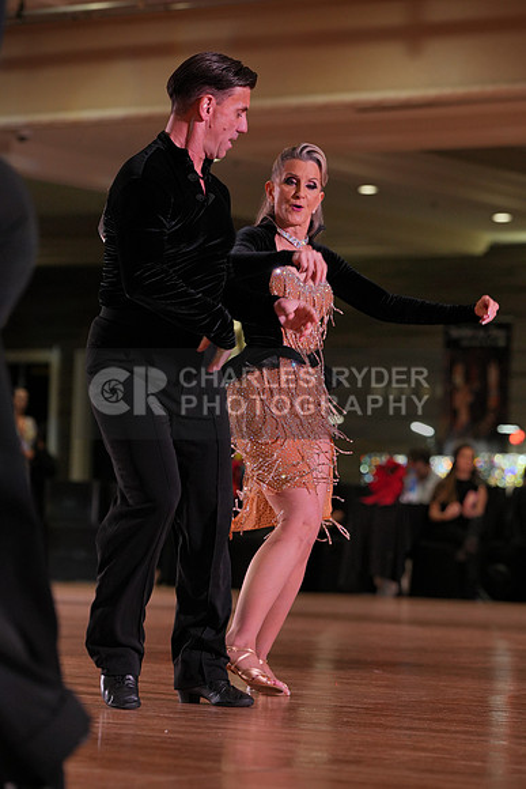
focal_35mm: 128
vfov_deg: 16.0
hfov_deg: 10.7
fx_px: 2803
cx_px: 263
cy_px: 394
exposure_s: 1/400
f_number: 4
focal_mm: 128
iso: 1000
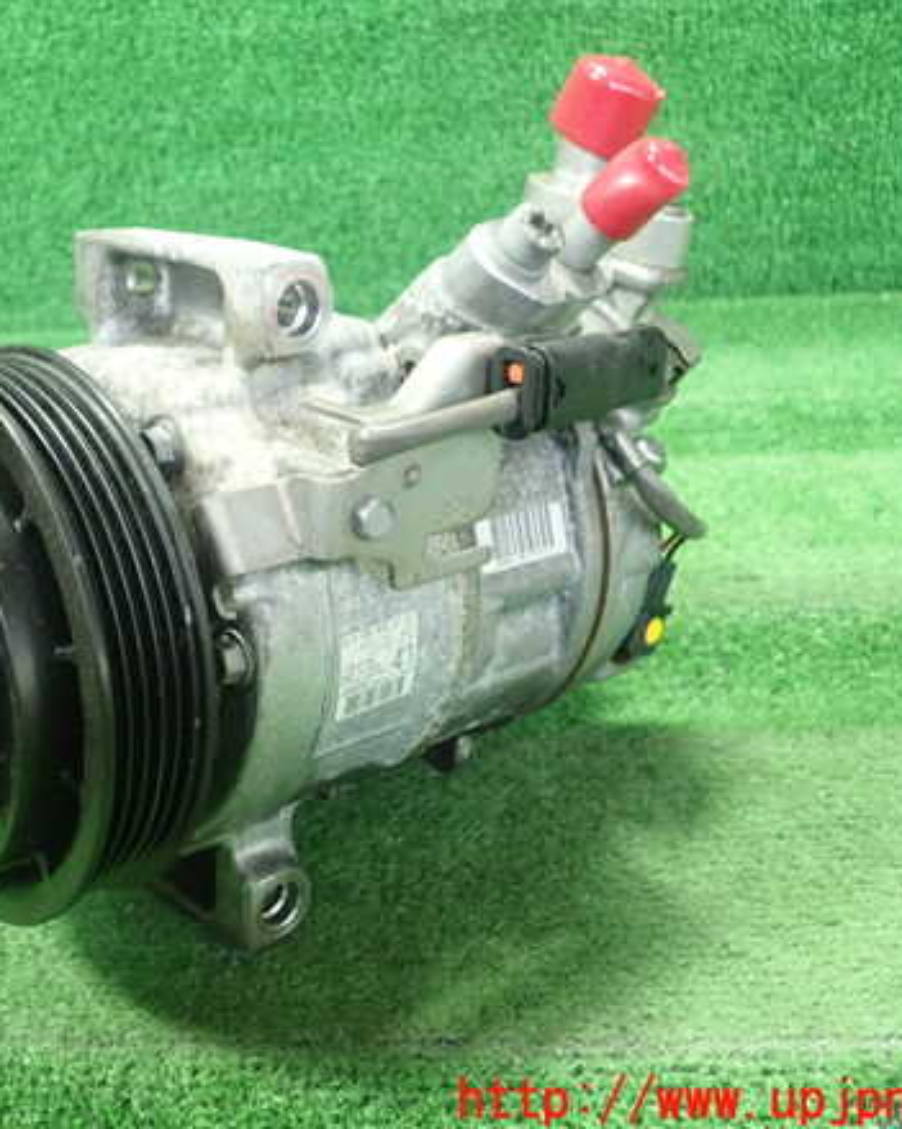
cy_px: 555
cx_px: 267
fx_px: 1335
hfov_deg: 36.7
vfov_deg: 45.8
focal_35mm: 40
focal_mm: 5.5
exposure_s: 1/100
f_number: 2.3
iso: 800
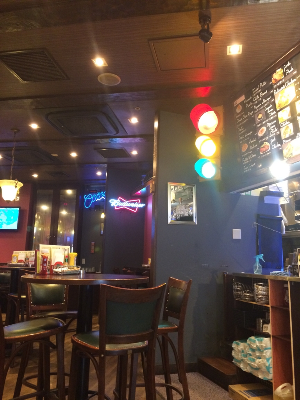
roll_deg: -0.3
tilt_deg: +10.1
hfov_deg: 48.2
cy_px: 200
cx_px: 150
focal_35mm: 29
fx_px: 335
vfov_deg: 61.7
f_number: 2.2
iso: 250
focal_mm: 4.15
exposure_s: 1/20
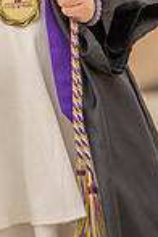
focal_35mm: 688
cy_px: -106
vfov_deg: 3.0
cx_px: -21
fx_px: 4529
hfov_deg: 2.0
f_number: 5.6
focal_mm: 150
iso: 100
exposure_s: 1/800
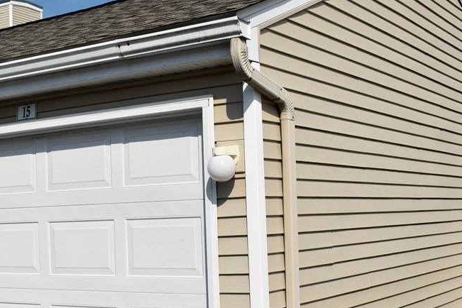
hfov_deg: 33.4
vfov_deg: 22.5
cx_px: 224
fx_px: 770
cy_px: 215
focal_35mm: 60
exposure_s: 1/640
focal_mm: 24
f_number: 13
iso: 200
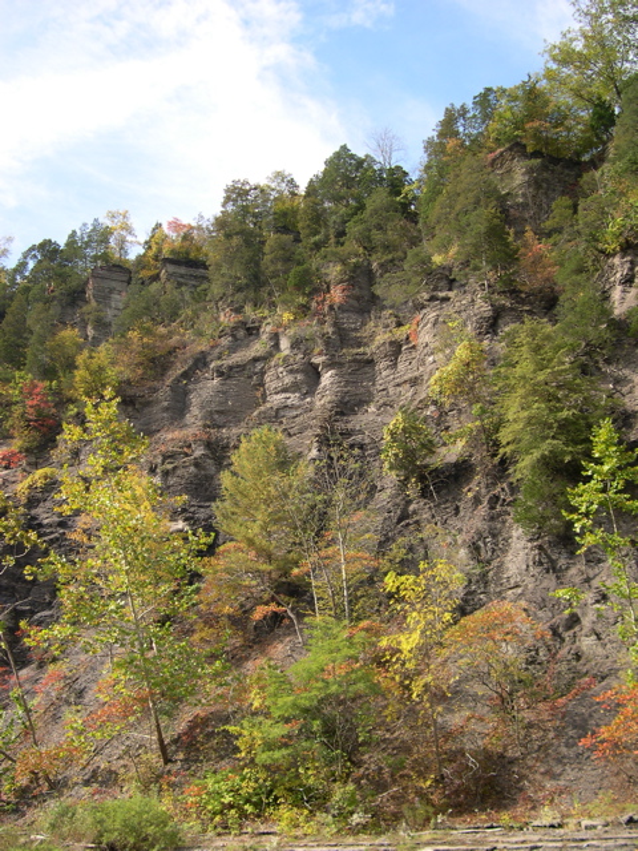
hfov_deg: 37.7
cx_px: 319
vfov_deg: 49.0
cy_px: 426
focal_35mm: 38
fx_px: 934
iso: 100
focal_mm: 8
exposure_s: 1/435
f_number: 2.8
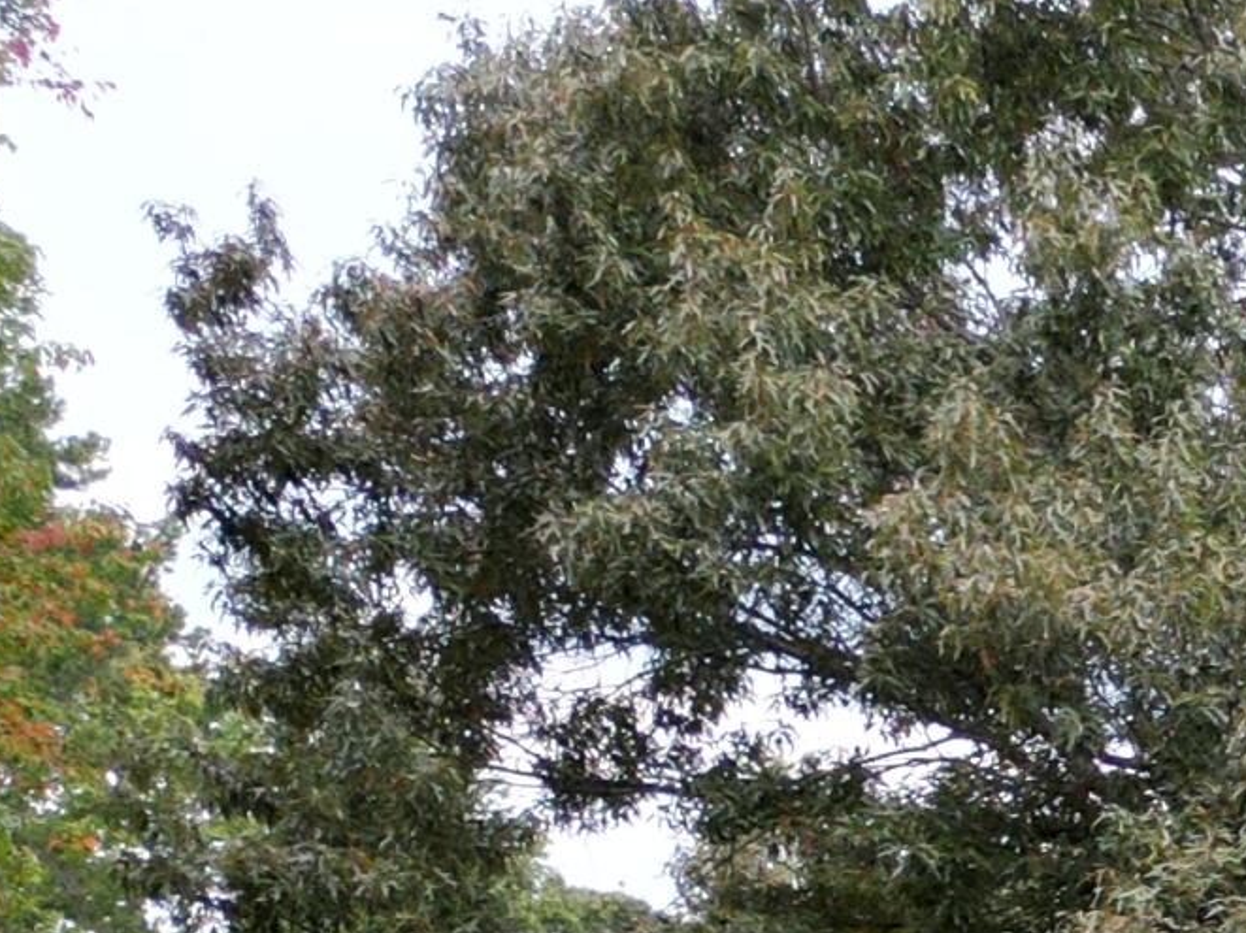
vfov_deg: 12.1
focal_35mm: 109
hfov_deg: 14.3
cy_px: 1832
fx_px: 3921
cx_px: 2681
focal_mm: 6.72
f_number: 1.7
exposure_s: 1/1250
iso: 200
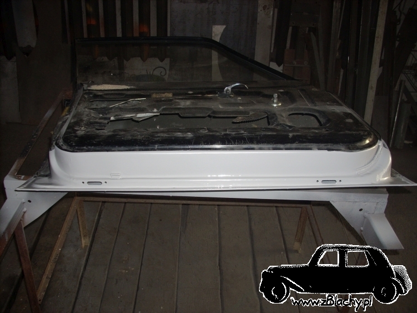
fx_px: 446
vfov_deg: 38.7
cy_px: 156
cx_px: 208
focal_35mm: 37
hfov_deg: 50.1
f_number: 2.8
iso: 64
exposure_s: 1/60
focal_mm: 6.2
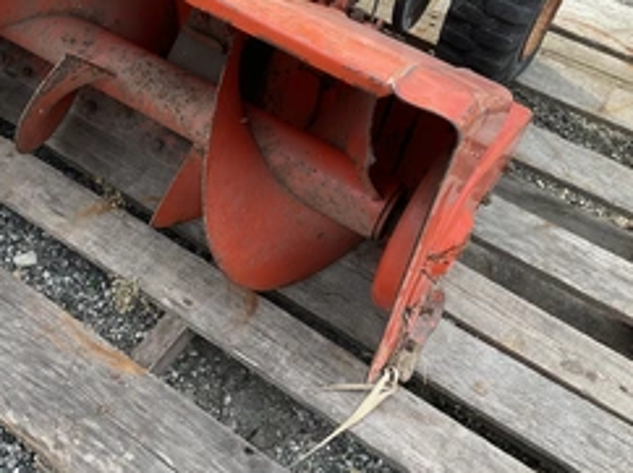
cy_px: 149
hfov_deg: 38.4
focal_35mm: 48
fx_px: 877
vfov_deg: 29.9
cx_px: 139
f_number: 1.8
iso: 20
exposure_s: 1/147
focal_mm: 3
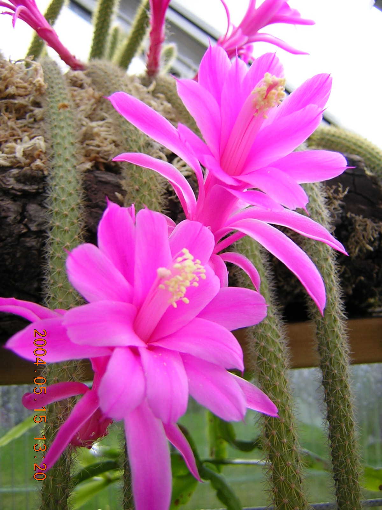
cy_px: 255
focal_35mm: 36
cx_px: 191
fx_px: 530
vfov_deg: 51.4
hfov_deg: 39.7
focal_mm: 4.7
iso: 100
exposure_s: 1/83.8
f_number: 2.6
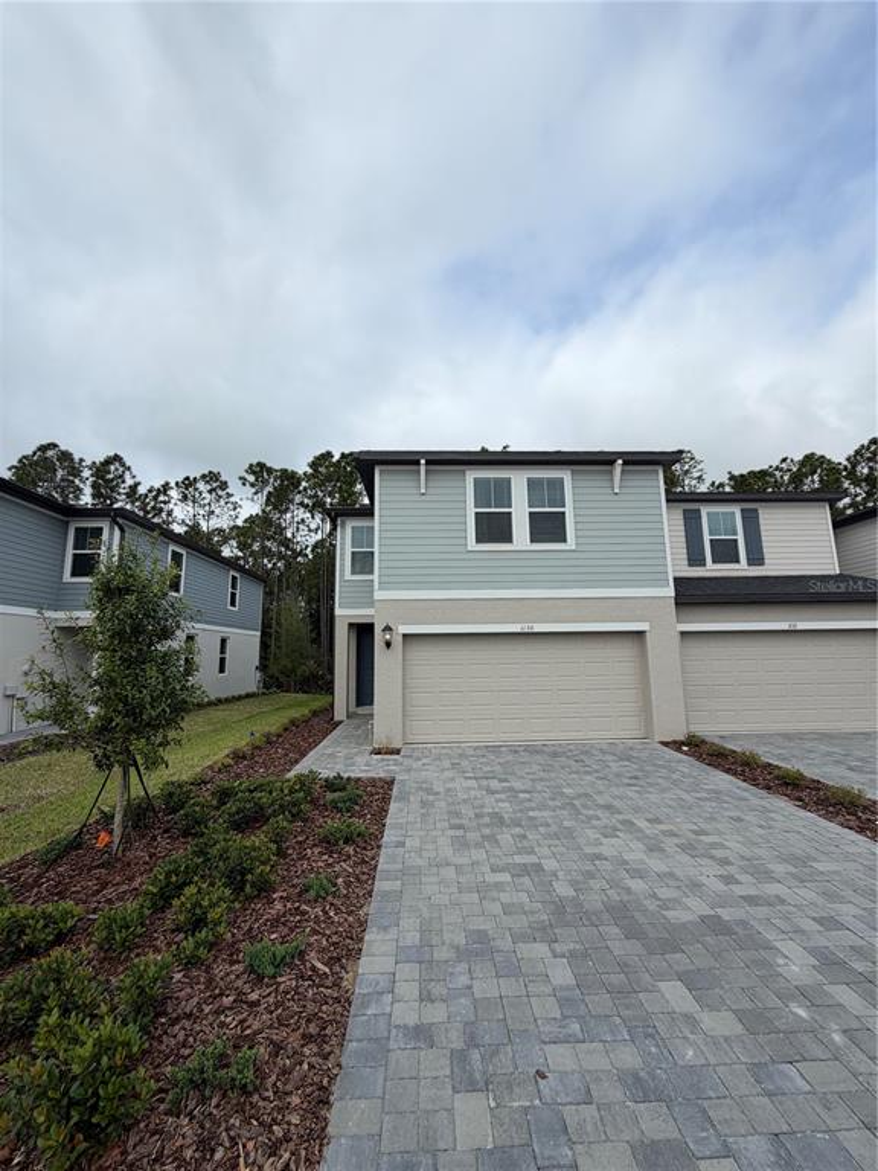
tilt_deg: +8.3
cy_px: 586
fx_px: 473
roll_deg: +0.8
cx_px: 439
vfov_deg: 102.1
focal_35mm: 14
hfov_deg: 85.7
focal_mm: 2.22
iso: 32
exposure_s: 1/770
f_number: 2.2
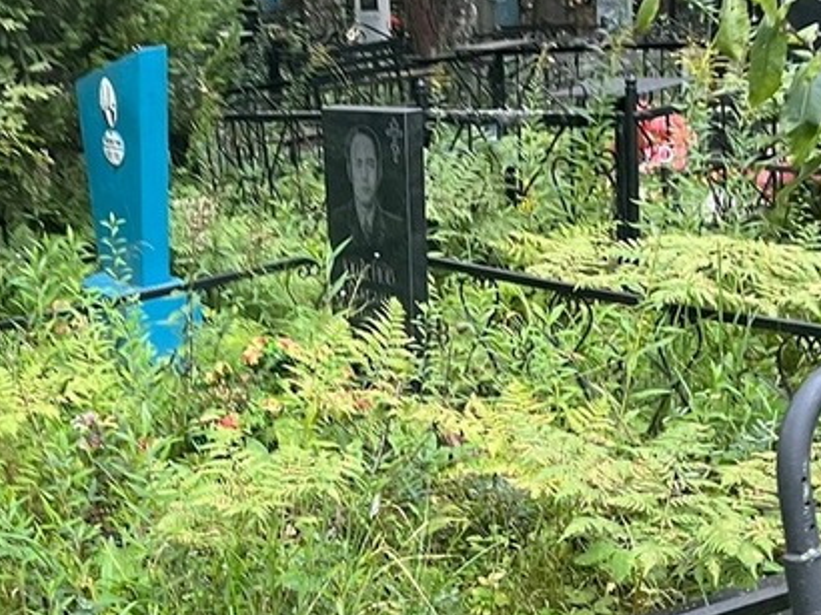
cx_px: 158
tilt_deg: -24.2
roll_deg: +2.0
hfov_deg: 29.1
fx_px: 1541
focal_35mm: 65
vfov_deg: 22.3
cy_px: 495
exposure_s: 1/76
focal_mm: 5.7
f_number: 1.5
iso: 125
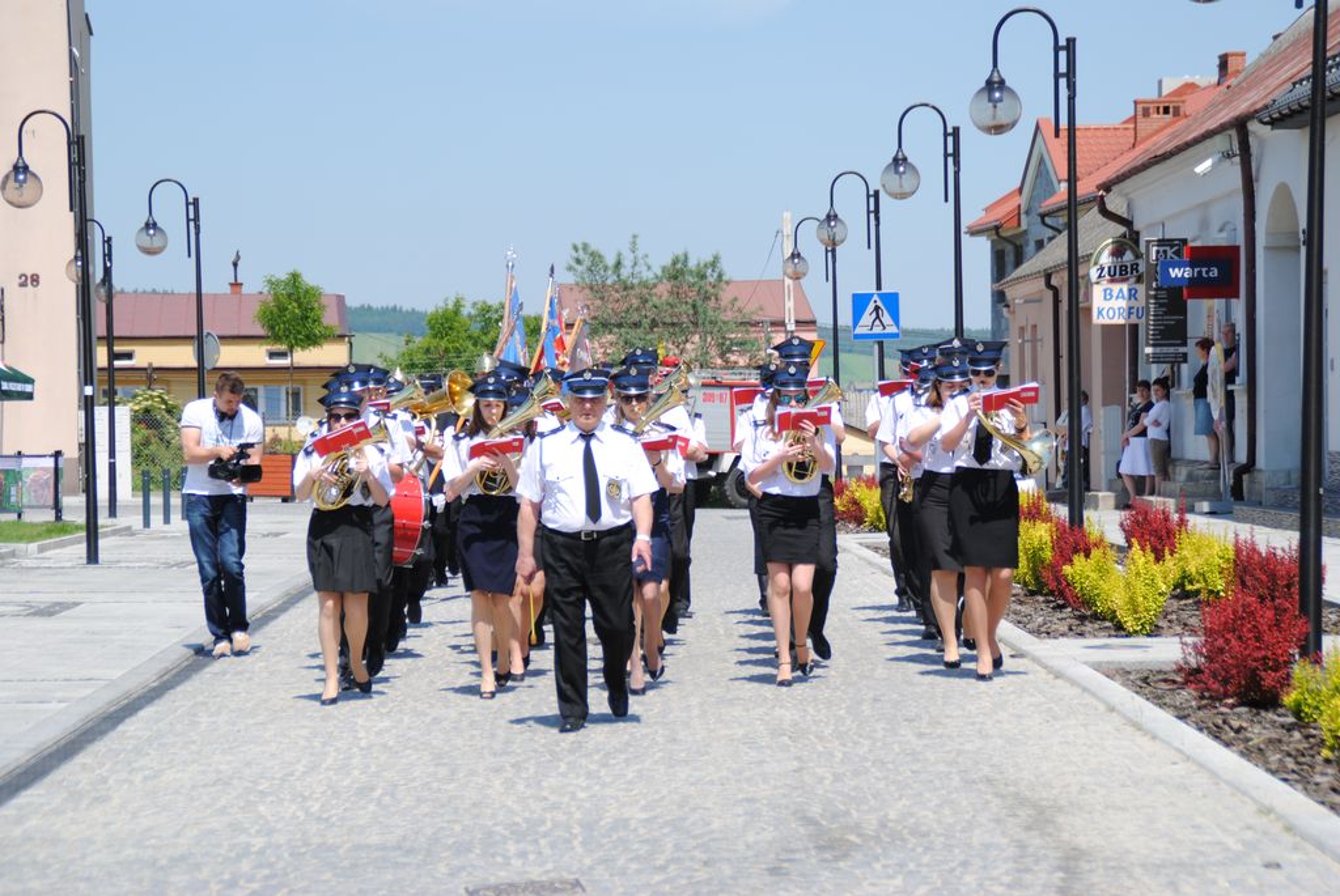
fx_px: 3912
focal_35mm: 105
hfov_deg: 19.4
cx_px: 670
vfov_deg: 13.1
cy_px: 448
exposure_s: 1/400
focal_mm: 70
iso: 100
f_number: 5.6
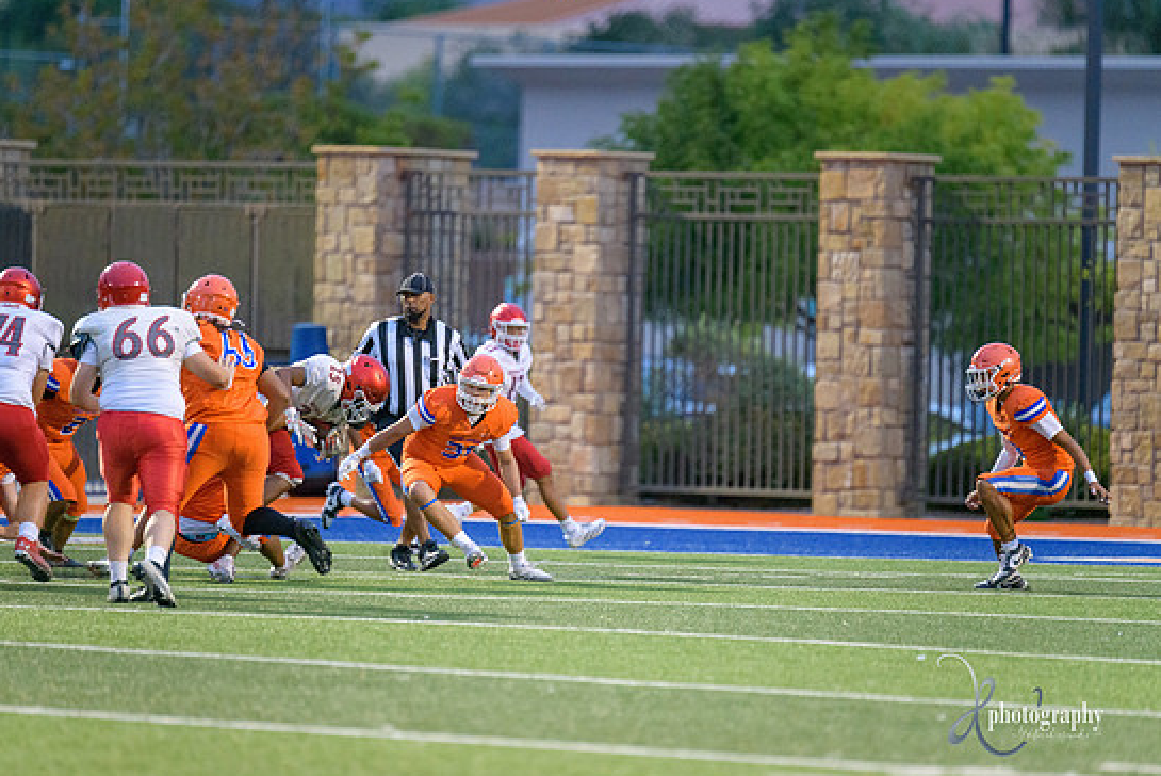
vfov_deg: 4.3
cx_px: 547
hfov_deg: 6.5
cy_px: 398
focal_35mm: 319
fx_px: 10293
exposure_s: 1/800
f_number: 2.8
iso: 4000
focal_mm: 300
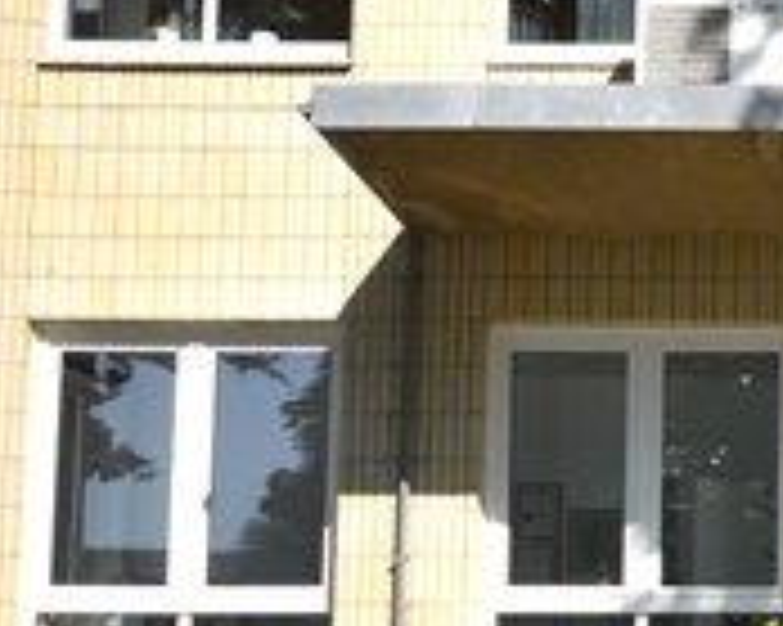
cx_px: 994
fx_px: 2177
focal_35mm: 94
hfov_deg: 19.0
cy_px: 455
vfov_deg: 16.3
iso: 100
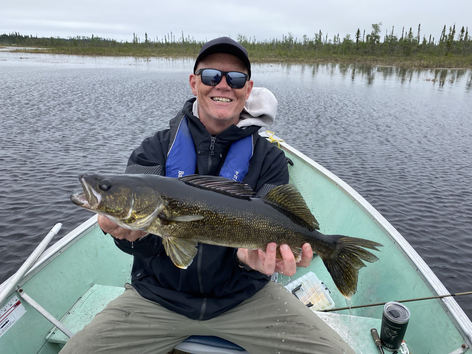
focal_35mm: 26
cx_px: 236
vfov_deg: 53.1
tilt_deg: -19.9
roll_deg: -1.2
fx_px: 355
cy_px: 177
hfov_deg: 67.3
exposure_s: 1/1170
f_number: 1.8
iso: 32
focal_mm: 4.25
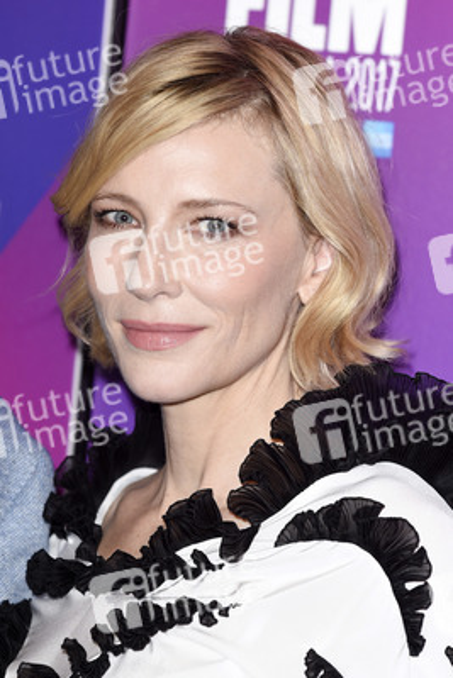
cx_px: 226
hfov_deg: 7.4
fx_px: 3489
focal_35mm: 185
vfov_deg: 11.1
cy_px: 339
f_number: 5.6
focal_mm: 185
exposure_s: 1/250
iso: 800
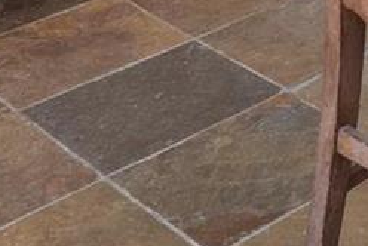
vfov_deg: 10.1
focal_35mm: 103
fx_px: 1054
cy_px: -479
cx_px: 813
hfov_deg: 14.8
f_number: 7.1
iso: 400
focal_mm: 8
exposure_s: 1/5
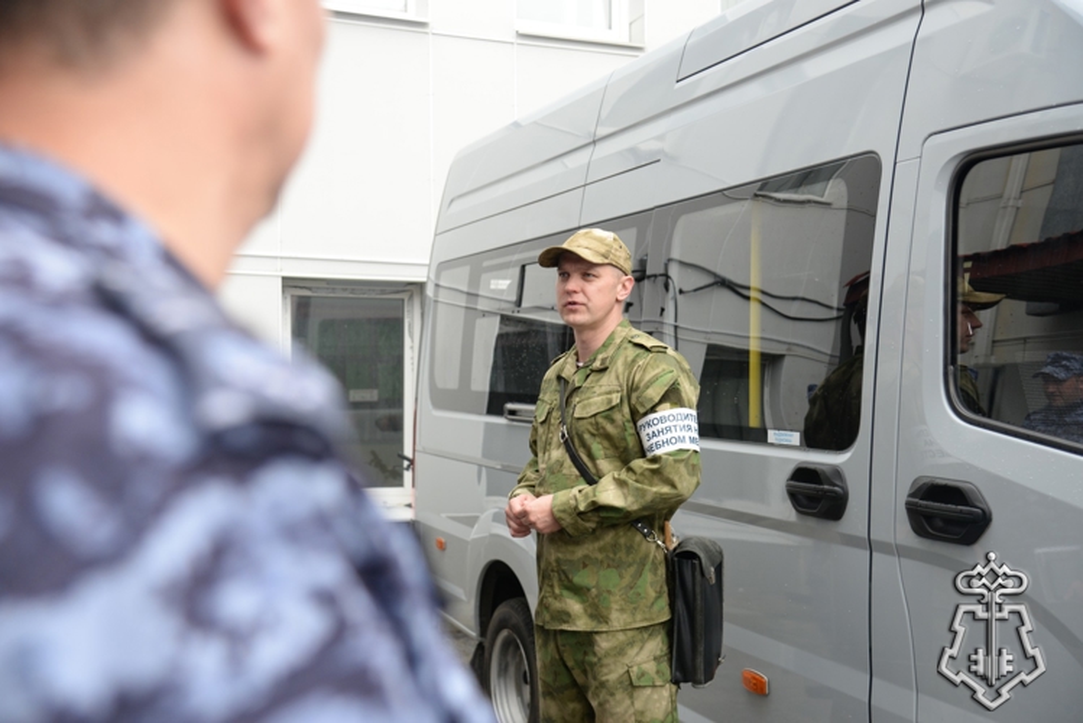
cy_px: 362
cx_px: 542
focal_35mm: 44
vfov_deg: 30.5
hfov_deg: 44.5
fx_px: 1324
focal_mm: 44
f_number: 4
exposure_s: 1/400
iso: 640
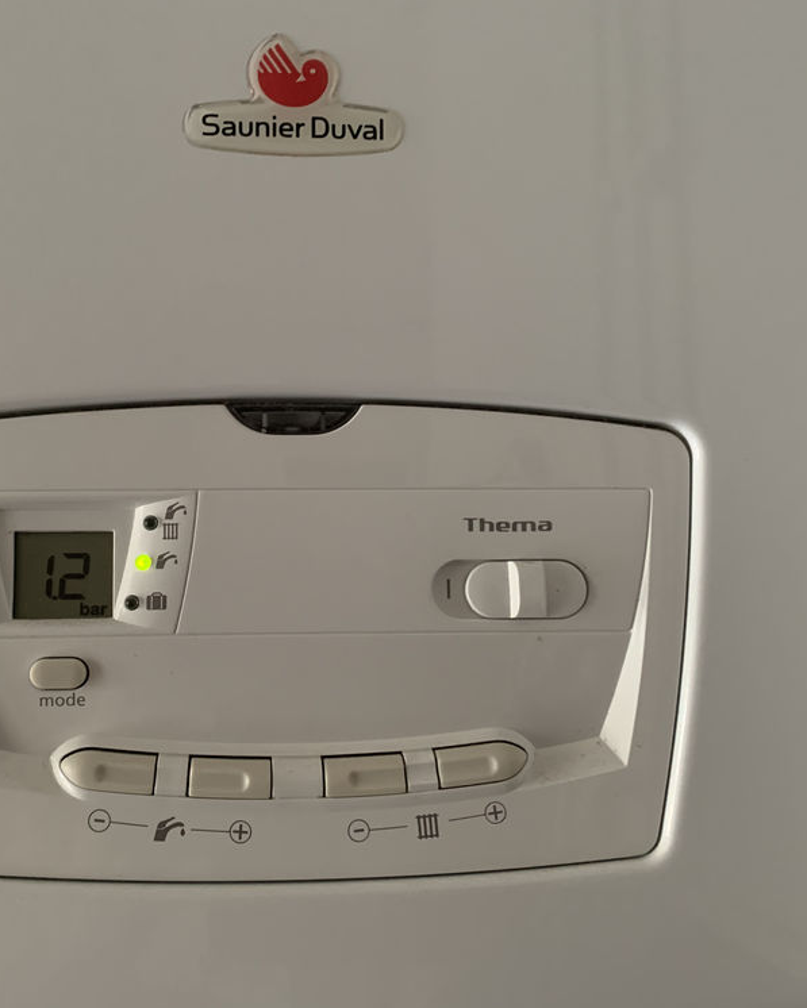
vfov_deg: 52.8
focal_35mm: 34
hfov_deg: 42.9
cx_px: 281
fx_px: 1015
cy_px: 504
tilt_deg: +6.1
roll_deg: -0.1
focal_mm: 4.25
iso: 400
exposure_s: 1/40
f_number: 1.8
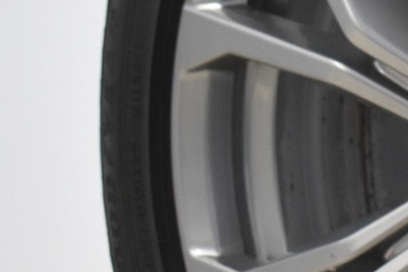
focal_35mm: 237
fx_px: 2681
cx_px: 689
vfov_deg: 5.8
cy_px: 199
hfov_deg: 8.4
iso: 1250
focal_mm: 31
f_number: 4.2
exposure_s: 1/60
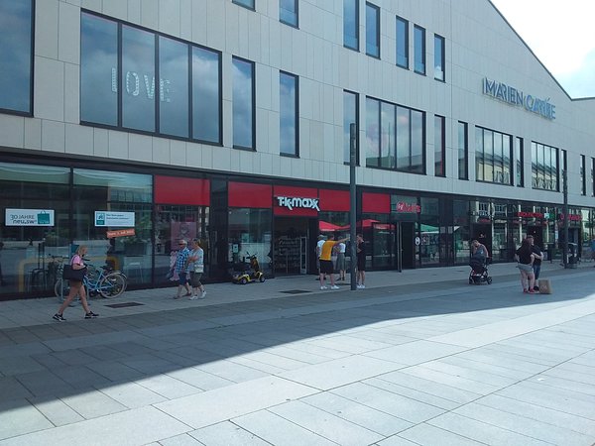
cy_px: 223
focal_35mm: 28
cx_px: 298
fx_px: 481
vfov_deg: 49.7
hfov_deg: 63.4
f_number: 1.9
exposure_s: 1/1264
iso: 40
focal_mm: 2.91
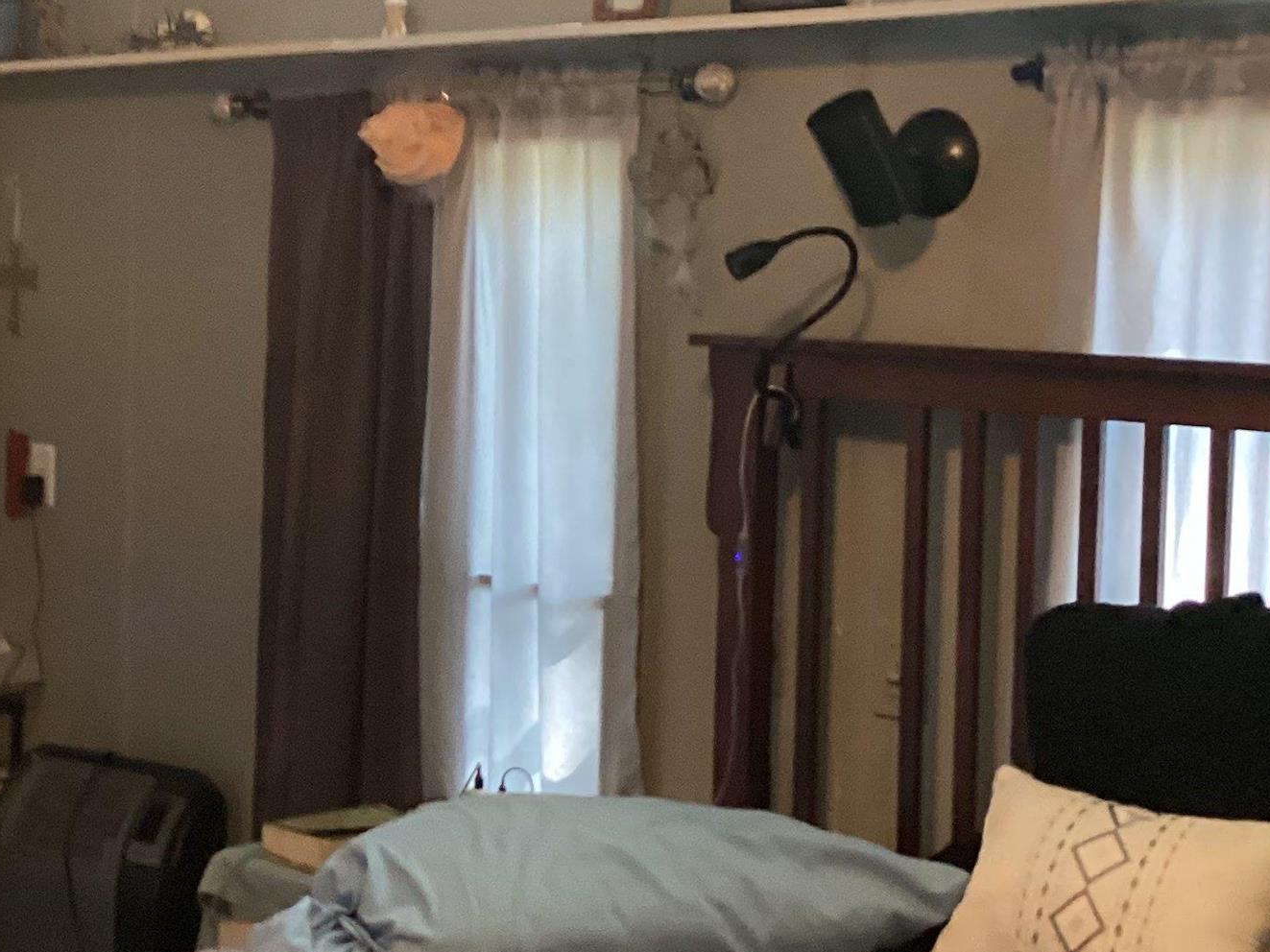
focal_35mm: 72
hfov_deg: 26.4
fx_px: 2641
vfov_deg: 20.4
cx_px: 206
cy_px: 414
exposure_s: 1/40
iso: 400
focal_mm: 3.3
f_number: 2.4
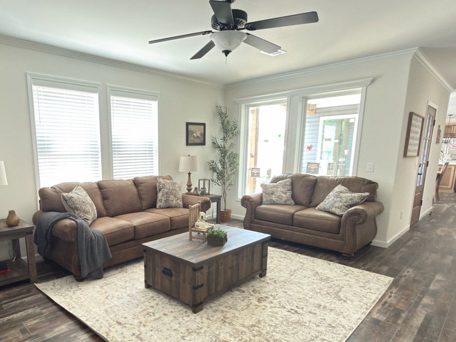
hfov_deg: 72.2
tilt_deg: -10.6
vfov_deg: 58.3
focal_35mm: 23
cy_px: 208
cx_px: 160
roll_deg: -0.1
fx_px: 303
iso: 200
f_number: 2.2
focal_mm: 2.22
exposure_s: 1/30
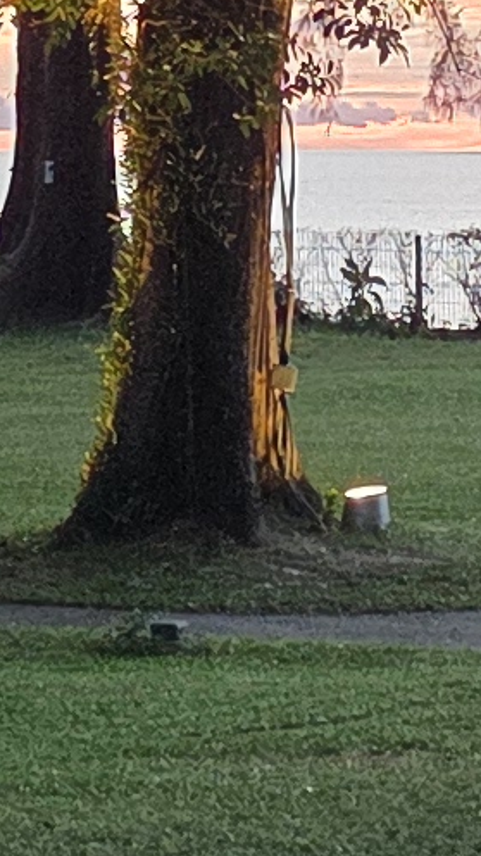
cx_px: 109
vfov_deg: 10.4
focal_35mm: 202
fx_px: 4580
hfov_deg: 6.0
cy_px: -240
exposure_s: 1/120
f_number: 1.7
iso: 250
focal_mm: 6.25
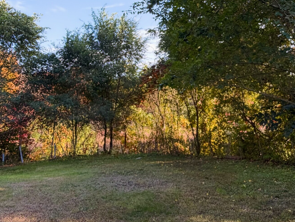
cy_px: 64
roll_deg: +1.1
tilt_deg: +7.0
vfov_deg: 42.0
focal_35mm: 33
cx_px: 173
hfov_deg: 55.1
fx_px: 281
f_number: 2.2
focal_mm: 2.22
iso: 100
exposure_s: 1/121
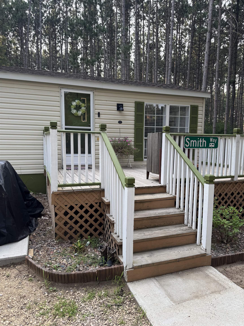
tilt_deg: -5.7
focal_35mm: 24
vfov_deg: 71.6
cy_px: 163
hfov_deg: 56.8
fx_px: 226
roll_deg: -0.4
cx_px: 122
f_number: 1.78
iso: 80
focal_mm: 6.76
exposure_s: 1/374
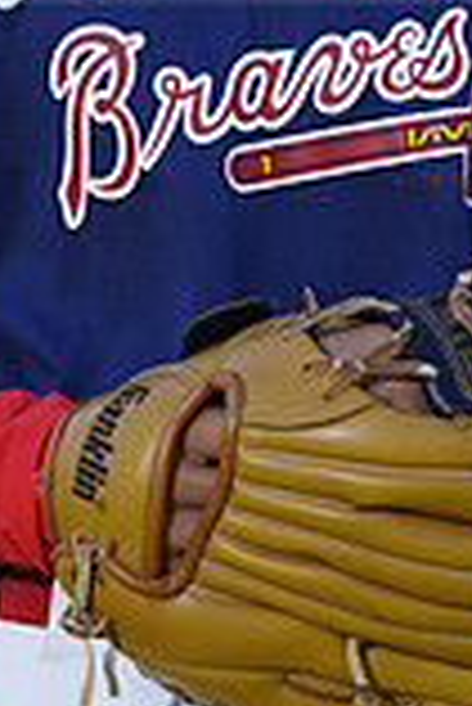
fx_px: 13657
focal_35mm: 696
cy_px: -139
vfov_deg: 3.0
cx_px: 326
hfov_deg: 2.0
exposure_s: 1/250
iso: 100
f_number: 5
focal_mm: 188
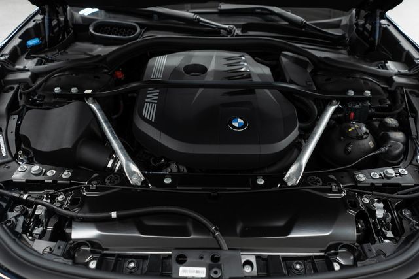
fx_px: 326
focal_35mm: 28
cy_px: 140
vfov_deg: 46.4
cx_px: 210
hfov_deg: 65.5
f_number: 3.2
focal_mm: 28
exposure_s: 1/50
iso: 400
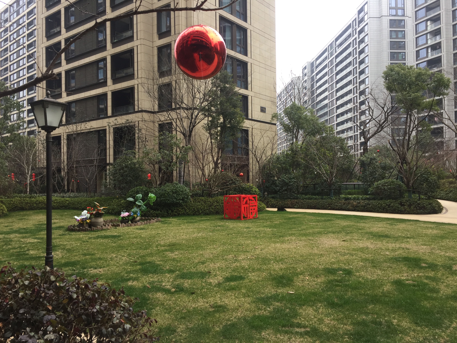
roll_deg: +0.9
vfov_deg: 48.2
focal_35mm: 29
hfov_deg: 61.7
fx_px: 383
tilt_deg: +1.1
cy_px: 172
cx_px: 228
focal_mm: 4.15
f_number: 2.2
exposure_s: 1/131
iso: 32
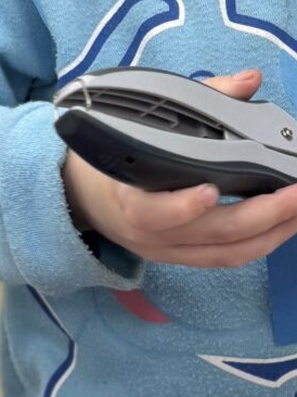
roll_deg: -2.2
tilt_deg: -31.7
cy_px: 198
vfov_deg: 11.8
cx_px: 83
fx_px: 1924
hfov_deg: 8.8
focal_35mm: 168
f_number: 1.78
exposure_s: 1/120
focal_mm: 6.76
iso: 160
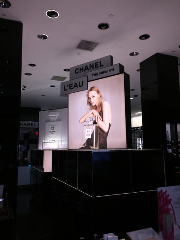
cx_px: 90
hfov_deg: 48.2
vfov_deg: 61.6
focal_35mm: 29
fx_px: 201
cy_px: 120
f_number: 2.2
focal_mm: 4.15
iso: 50
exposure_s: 1/30
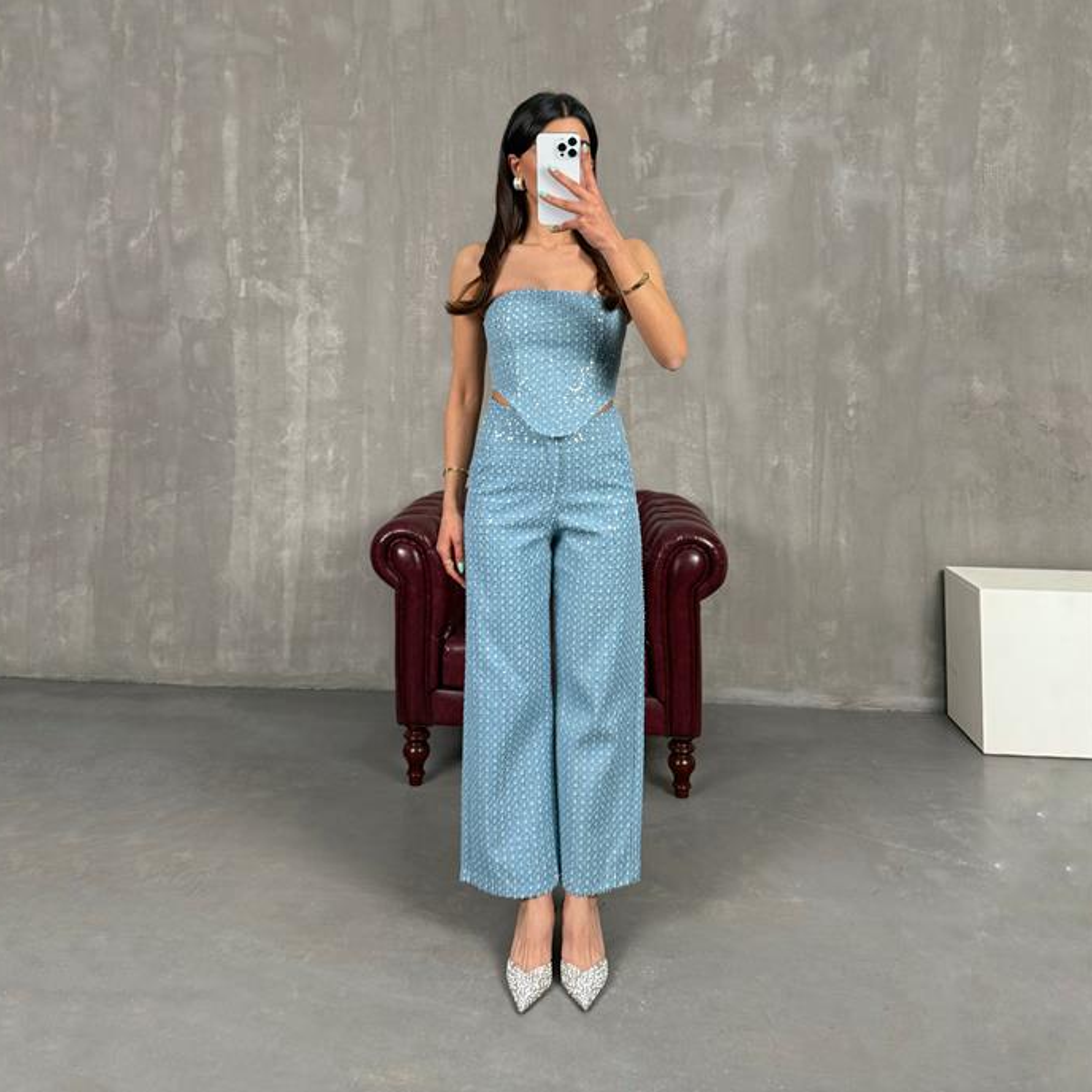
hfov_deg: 55.6
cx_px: 540
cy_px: 351
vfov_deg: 54.3
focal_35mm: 29
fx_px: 1035
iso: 160
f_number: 1.78
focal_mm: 6.76
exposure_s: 1/121
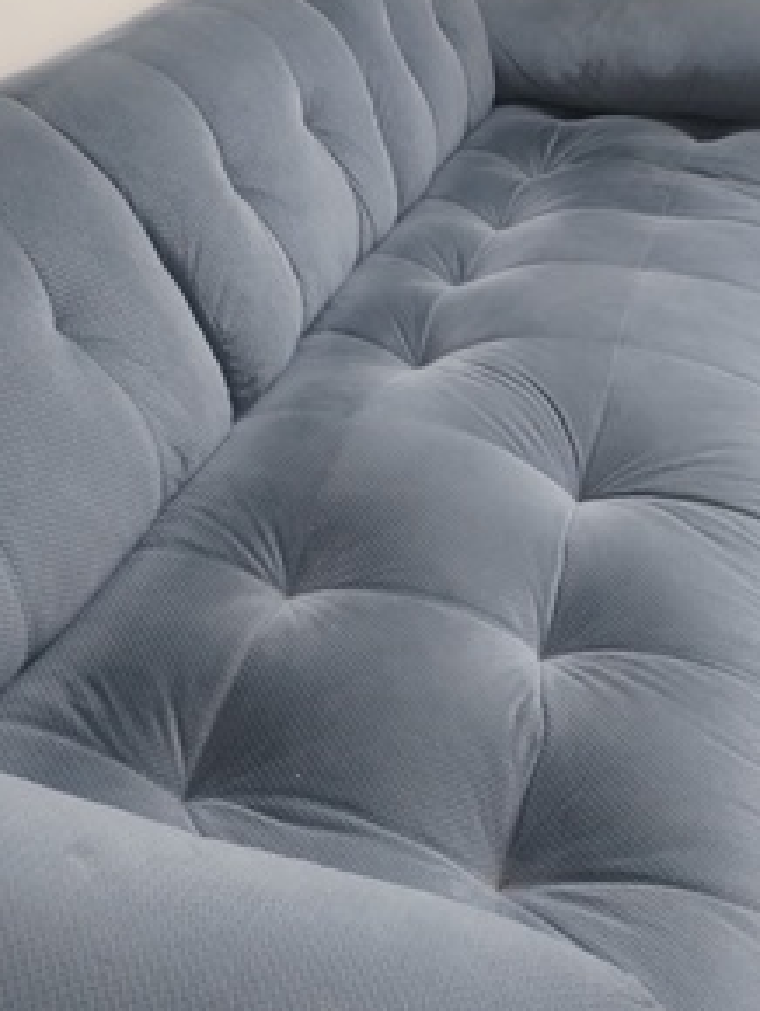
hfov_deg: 35.2
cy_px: 438
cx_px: 396
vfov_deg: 45.6
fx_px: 1198
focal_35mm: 41
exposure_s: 1/24
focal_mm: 4.75
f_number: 1.8
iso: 889
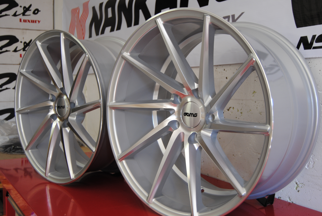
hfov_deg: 46.3
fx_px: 376
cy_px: 108
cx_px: 161
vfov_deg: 32.0
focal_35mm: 42
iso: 200
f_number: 4
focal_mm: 28
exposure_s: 1/30
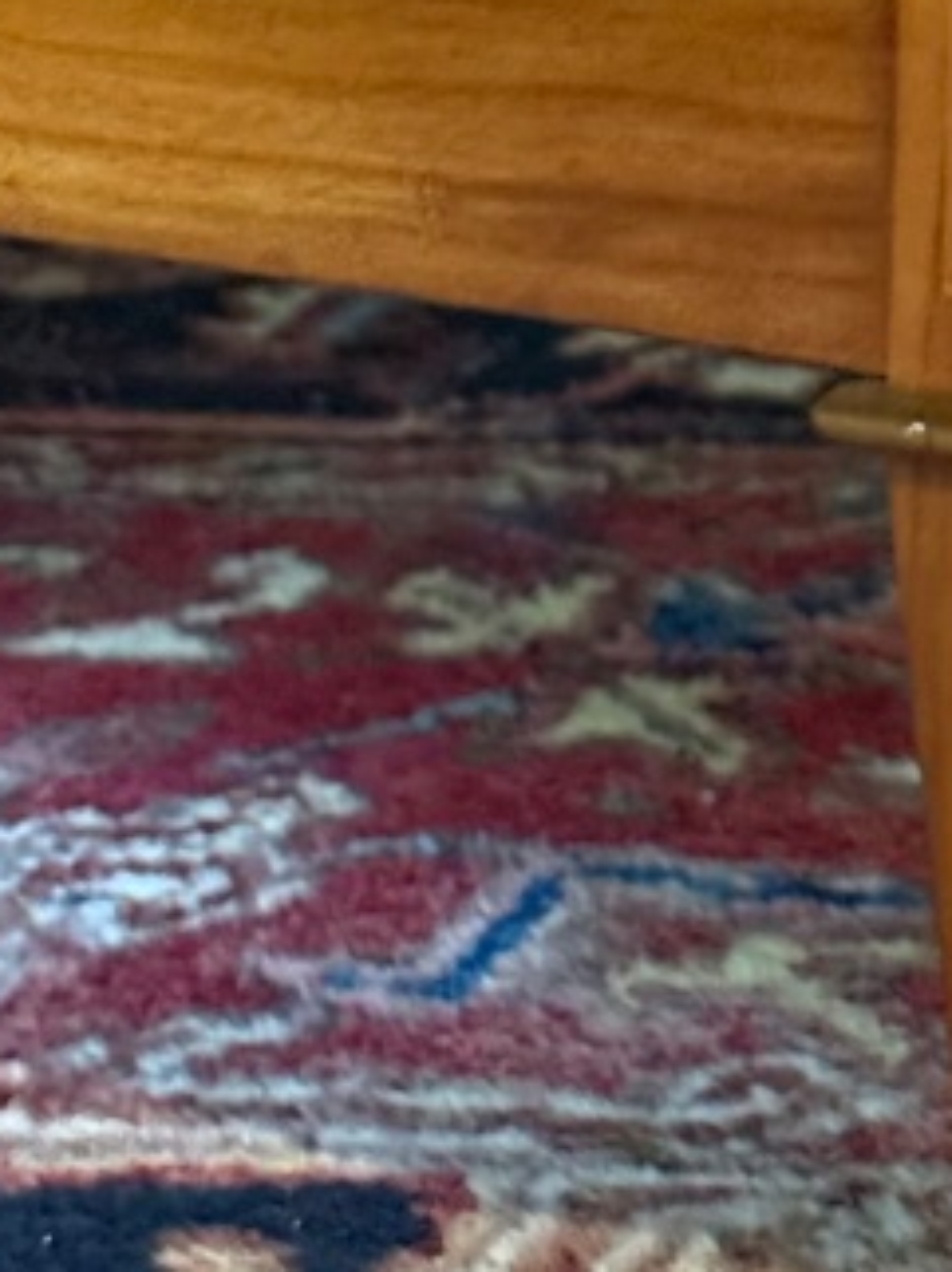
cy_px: -146
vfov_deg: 10.9
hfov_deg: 8.1
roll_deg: -1.2
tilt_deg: -5.8
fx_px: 6572
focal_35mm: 179
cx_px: 1406
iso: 800
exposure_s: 1/20
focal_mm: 6.76
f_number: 1.78
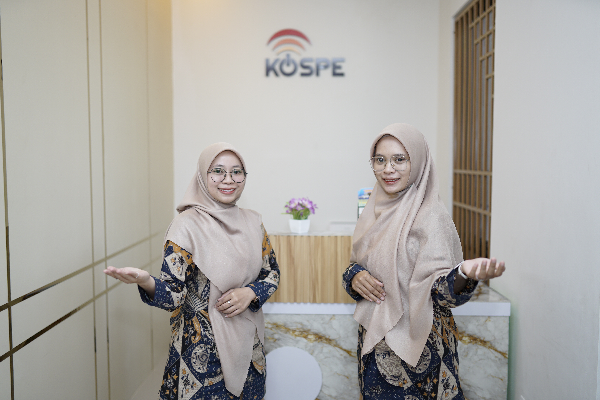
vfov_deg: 37.9
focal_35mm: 35
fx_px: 583
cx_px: 300
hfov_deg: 54.4
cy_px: 200
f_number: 1.4
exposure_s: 1/200
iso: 200
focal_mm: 35
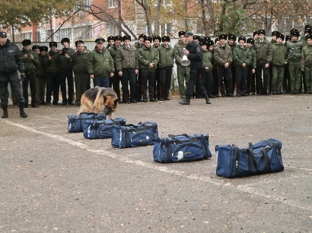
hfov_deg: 26.7
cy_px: 116
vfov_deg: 20.1
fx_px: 658
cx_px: 156
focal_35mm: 73
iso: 200
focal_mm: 13
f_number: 4.4
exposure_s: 1/50
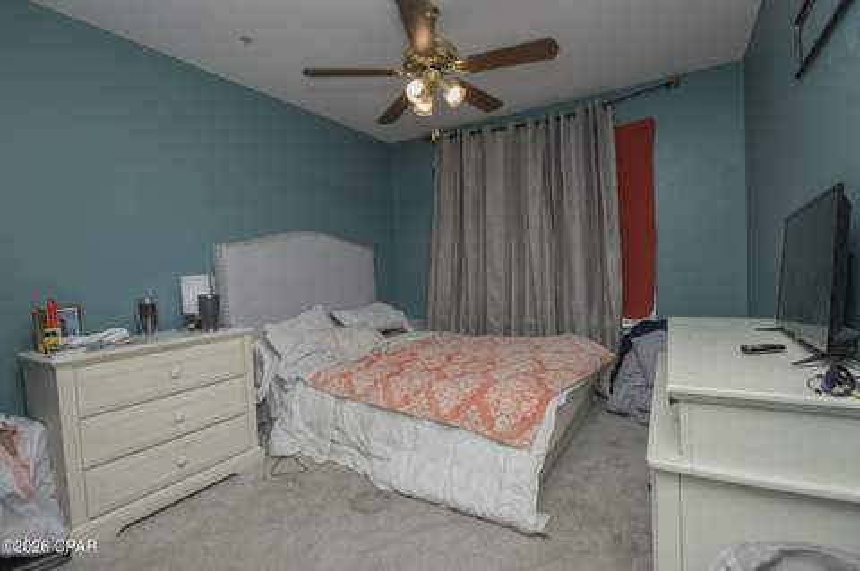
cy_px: 286
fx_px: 380
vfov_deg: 73.9
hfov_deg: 97.1
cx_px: 430
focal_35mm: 16
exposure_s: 1/125
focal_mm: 10
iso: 800
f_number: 10
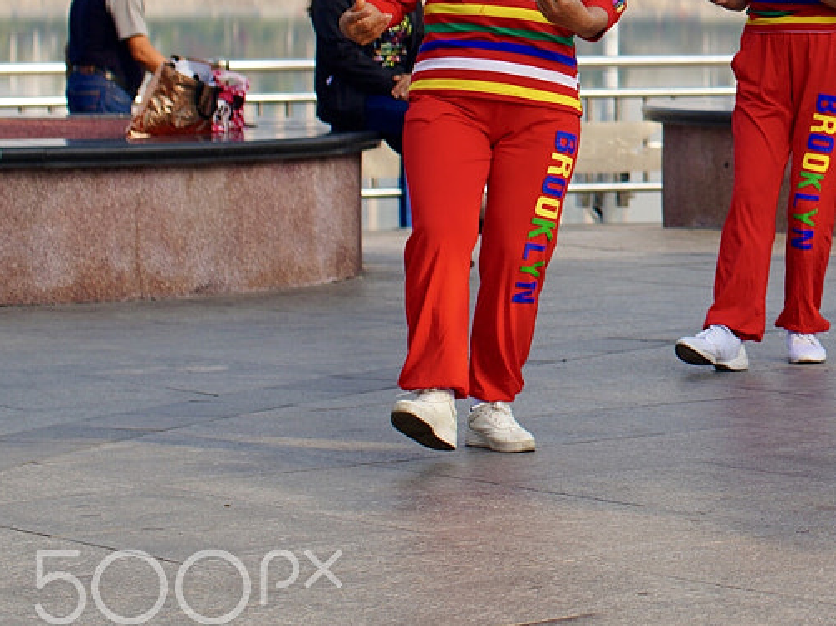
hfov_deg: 12.3
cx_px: 1260
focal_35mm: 153
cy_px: -80
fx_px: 3694
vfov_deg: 9.6
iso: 100
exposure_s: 1/800
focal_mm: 50
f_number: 4
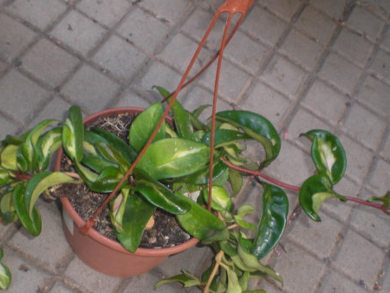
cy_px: 183
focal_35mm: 54
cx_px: 171
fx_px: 609
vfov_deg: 27.0
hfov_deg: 35.5
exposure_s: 1/30
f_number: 3.1
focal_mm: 6.3
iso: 100
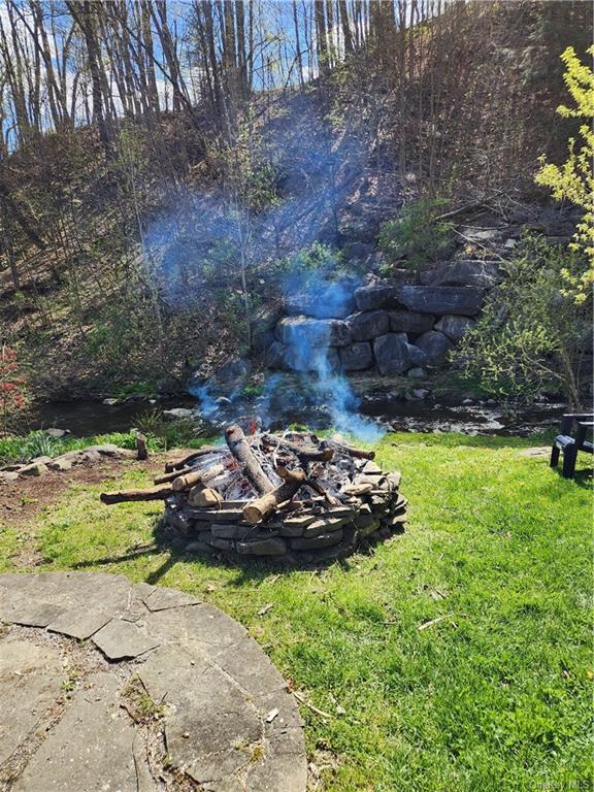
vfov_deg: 73.9
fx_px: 526
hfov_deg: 58.9
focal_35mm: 23
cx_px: 297
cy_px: 396
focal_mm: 6.4
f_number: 1.8
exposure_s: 1/366
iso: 12
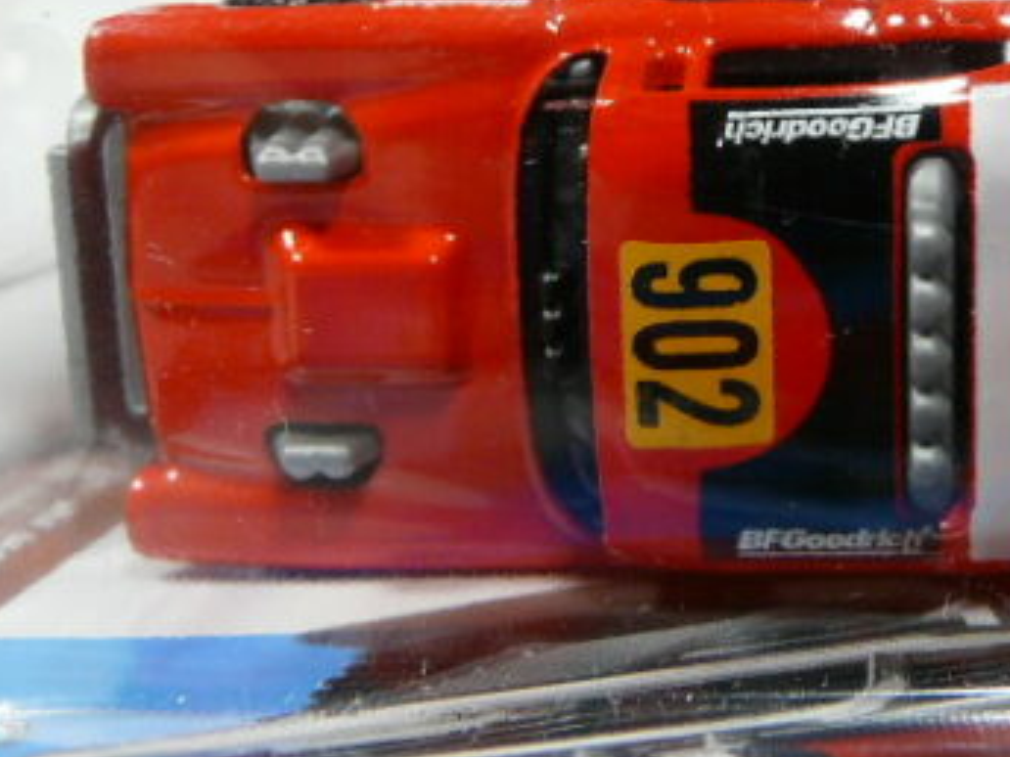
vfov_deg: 21.4
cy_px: 197
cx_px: 813
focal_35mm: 68
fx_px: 1984
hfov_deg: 28.0
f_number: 2.8
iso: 100
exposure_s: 1/60
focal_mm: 4.6
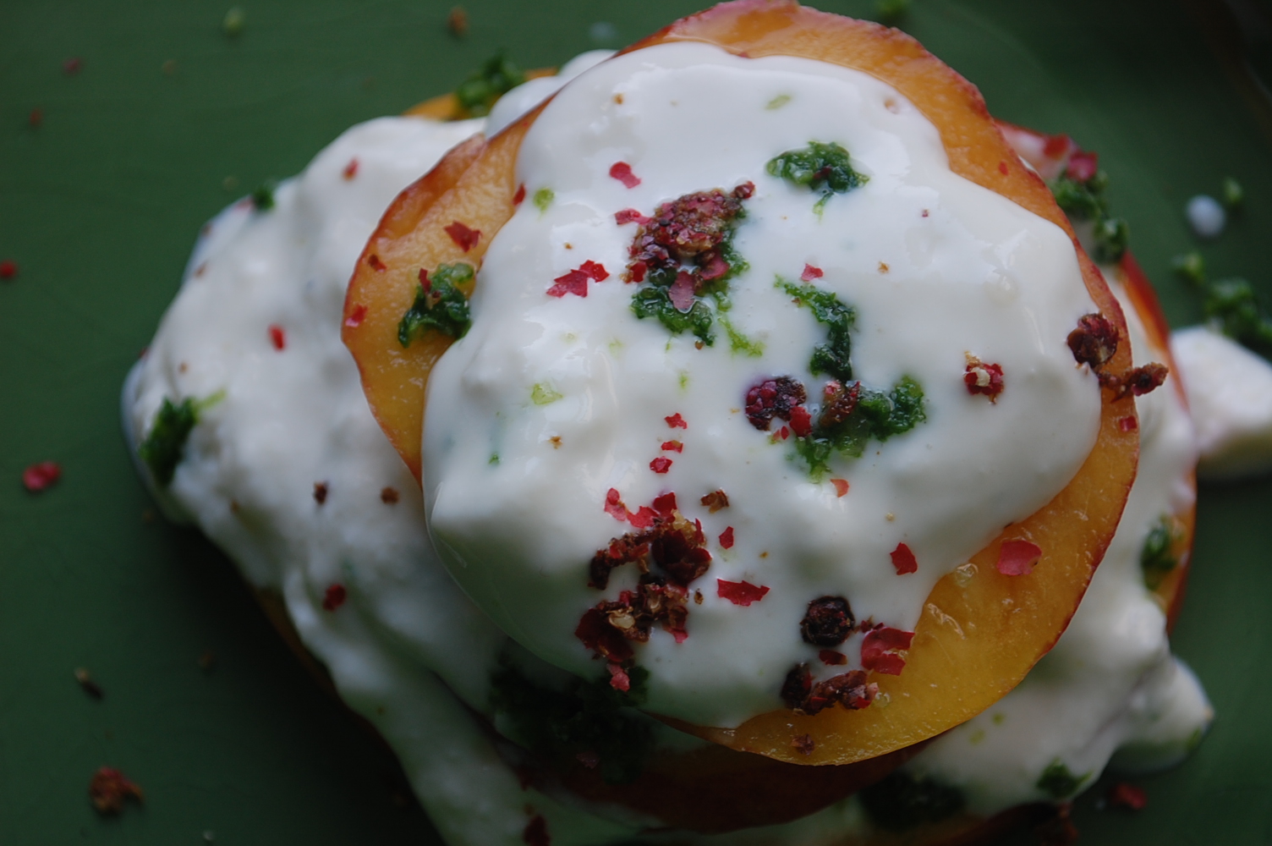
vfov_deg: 16.5
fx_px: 2912
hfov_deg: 24.6
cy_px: 423
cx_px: 636
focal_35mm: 82
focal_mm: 55
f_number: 8
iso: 200
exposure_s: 1/80
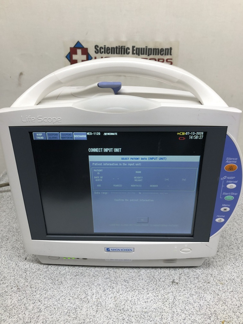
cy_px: 162
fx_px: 262
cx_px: 122
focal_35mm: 28
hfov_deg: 49.7
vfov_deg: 63.4
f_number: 1.8
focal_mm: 3.99
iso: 25
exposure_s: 1/40
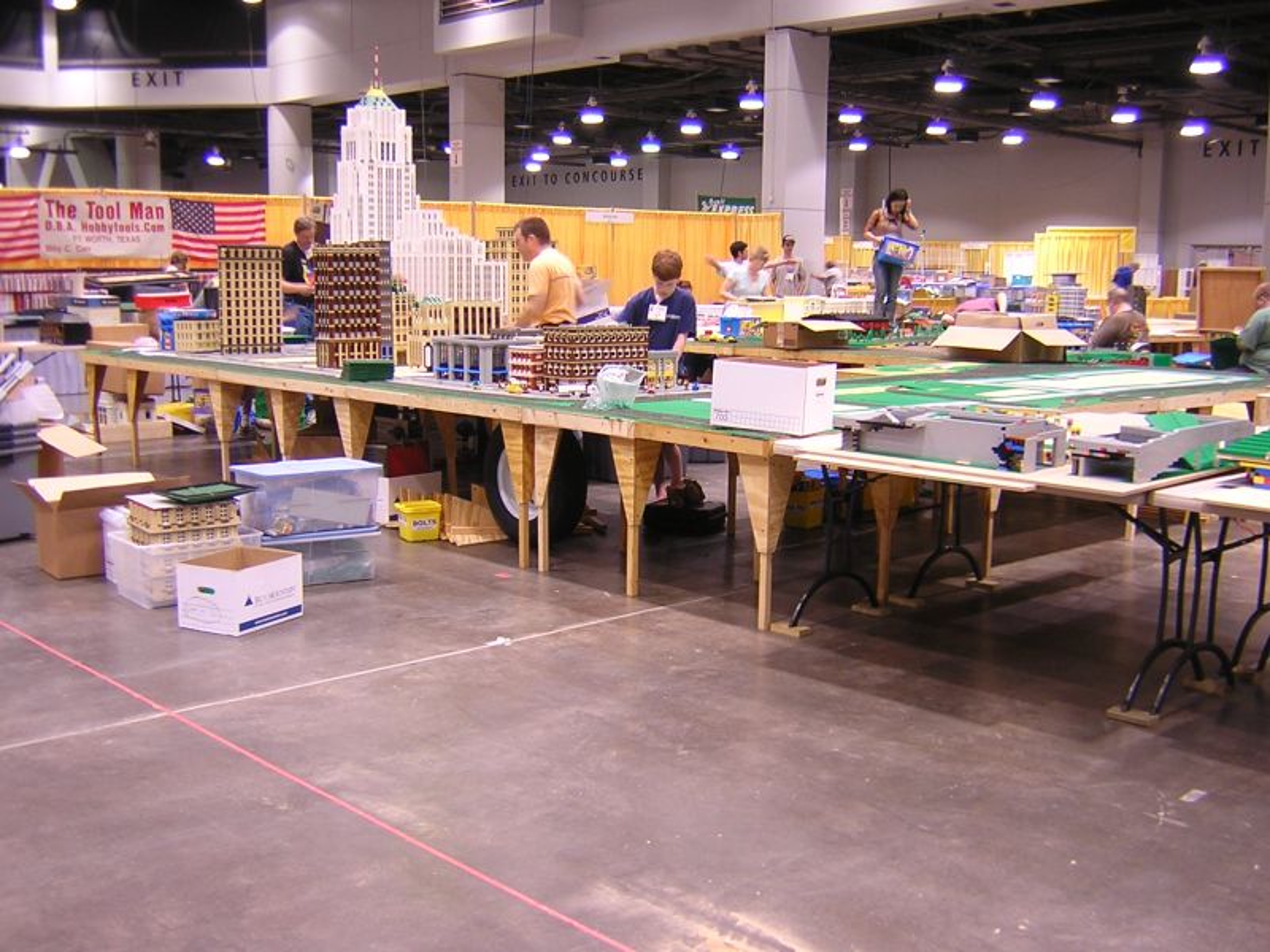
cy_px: 476
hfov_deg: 51.4
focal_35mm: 36
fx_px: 1321
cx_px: 635
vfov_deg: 39.7
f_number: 2.6
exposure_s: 1/4.2
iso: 100
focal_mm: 4.7
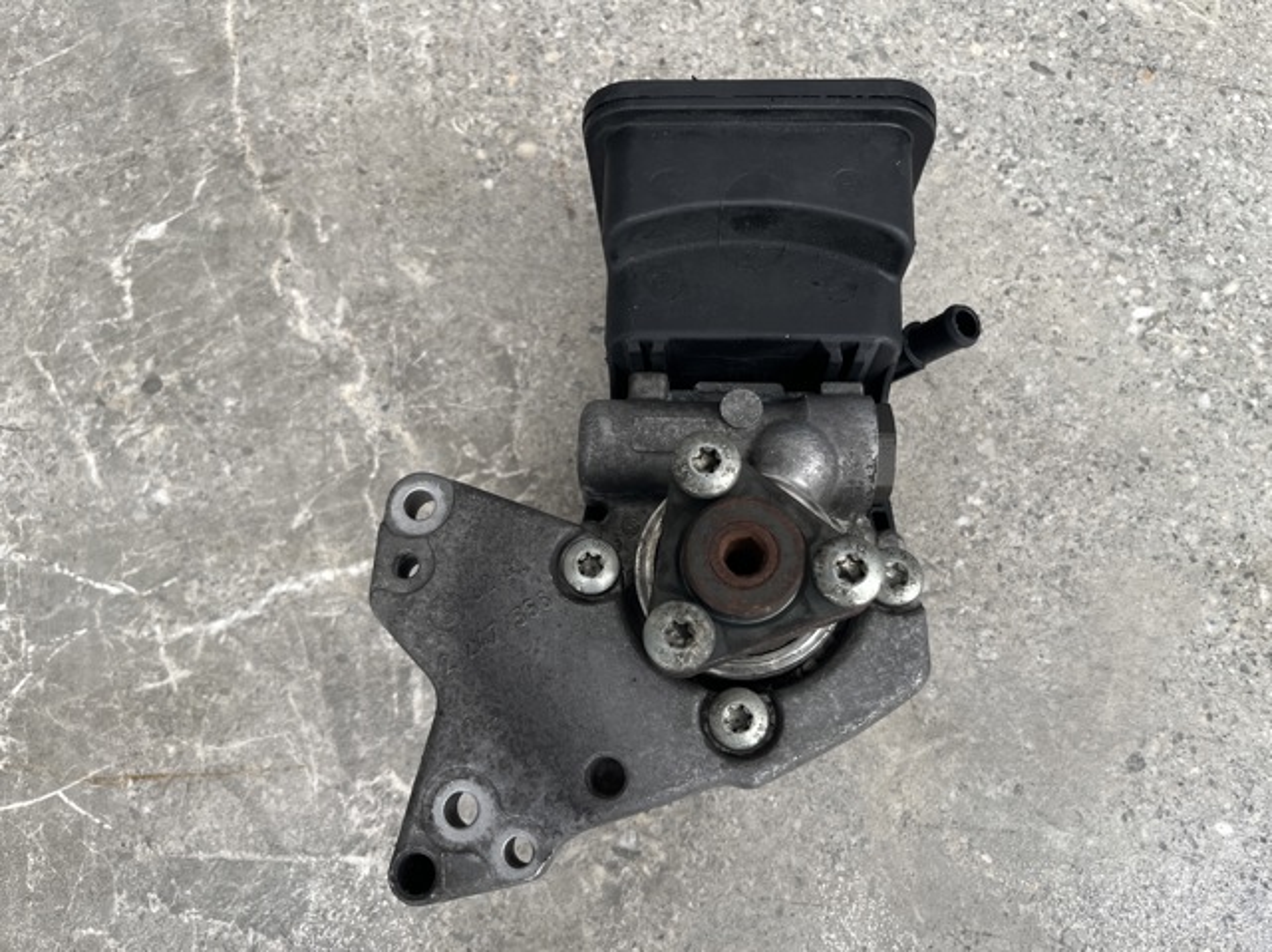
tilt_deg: -73.6
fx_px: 955
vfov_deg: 53.0
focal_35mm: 26
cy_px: 476
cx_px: 636
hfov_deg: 67.3
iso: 125
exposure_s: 1/121
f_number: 1.6
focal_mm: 5.1
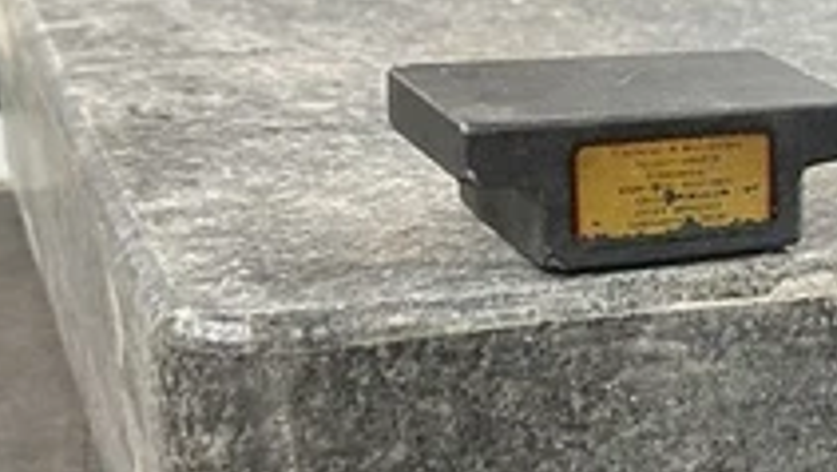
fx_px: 2065
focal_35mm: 93
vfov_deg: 13.0
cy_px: 319
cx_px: 1043
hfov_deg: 21.1
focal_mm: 6.86
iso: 500
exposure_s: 1/60
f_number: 1.78
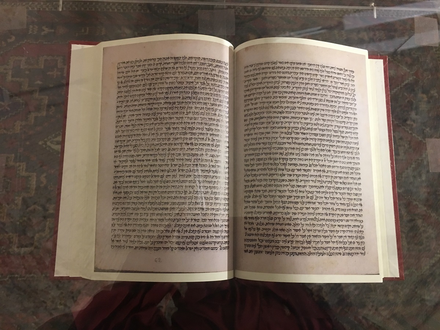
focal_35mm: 29
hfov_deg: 61.7
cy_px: 165
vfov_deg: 48.2
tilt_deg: -64.3
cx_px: 220
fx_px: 369
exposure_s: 1/10
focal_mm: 4.15
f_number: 2.2
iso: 100
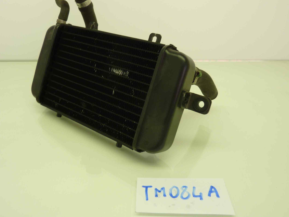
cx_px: 135
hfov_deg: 59.9
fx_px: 250
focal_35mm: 30
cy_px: 89
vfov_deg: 46.6
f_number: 3.3
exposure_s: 1/40
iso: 80
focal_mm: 4.1
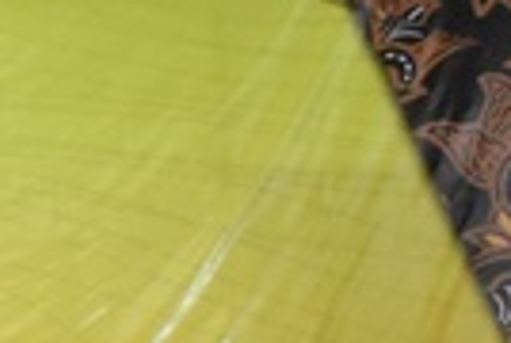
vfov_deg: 5.0
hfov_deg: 7.0
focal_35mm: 268
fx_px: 3813
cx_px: -961
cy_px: 791
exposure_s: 1/100
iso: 3200
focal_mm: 24
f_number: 5
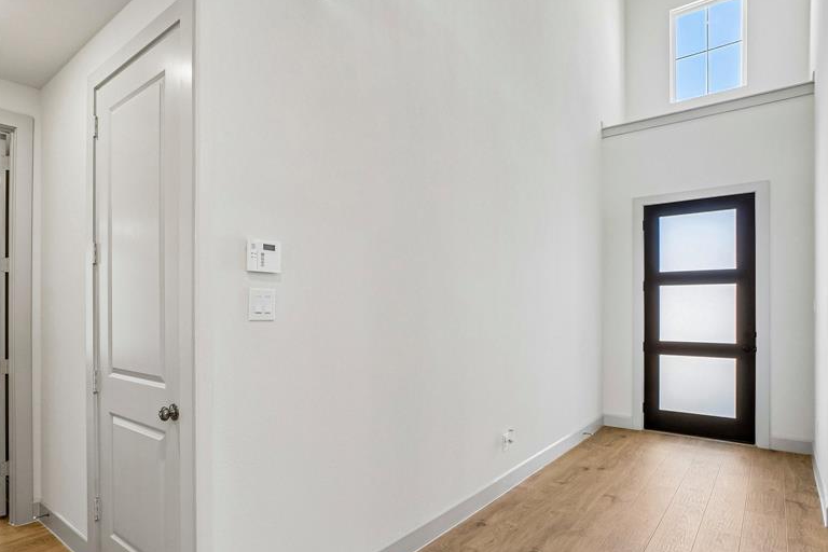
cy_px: 309
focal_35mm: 20
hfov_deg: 82.7
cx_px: 320
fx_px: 460
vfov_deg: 61.7
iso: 400
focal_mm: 10
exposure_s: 1/50
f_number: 8
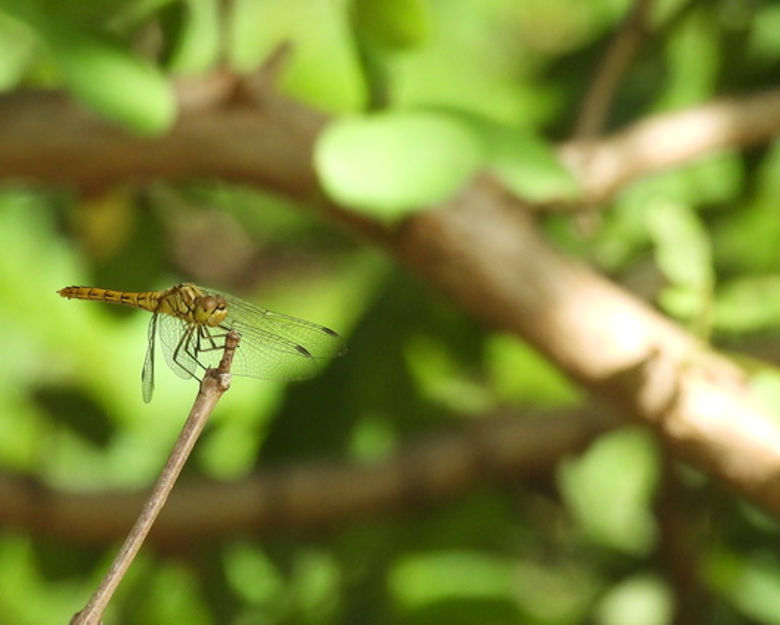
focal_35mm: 788
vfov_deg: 2.0
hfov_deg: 2.5
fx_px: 18201
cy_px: 332
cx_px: 190
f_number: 5
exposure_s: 1/200
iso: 400
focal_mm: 89.2
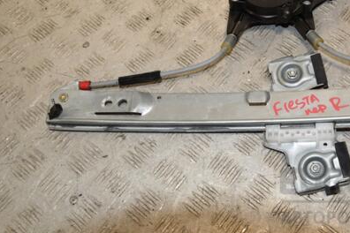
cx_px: 263
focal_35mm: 50
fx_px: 486
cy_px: 64
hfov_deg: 38.6
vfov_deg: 26.7
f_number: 9
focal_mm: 22
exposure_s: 1/200
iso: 800
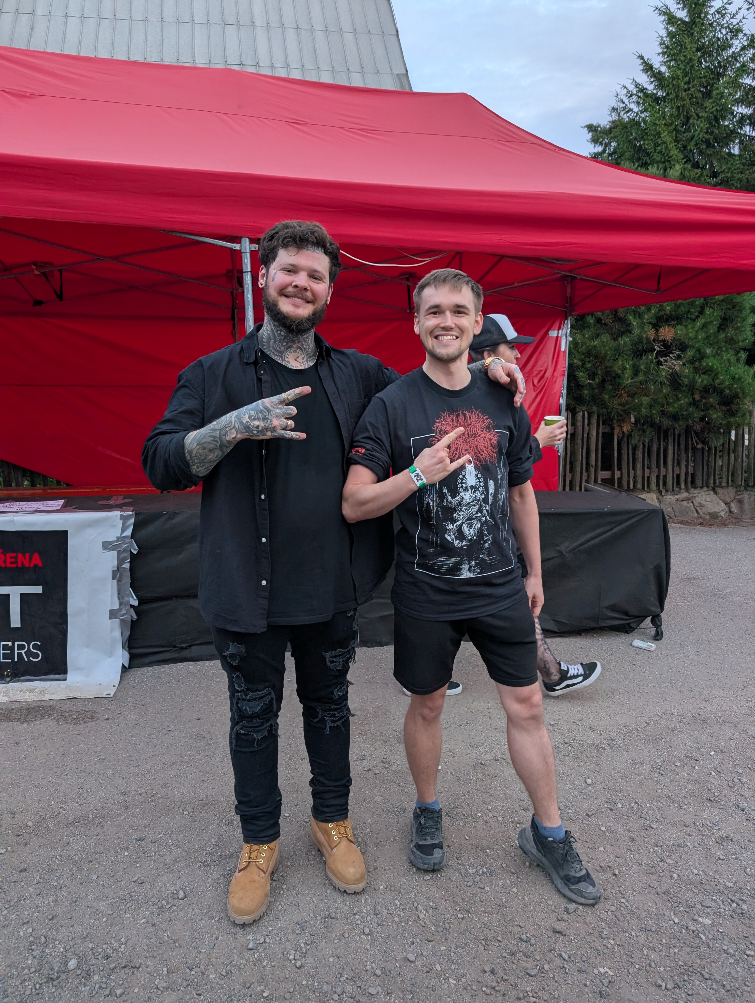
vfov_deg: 71.5
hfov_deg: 56.9
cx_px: 378
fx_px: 696
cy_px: 502
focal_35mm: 24
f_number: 1.68
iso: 417
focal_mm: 6.9
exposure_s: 1/343
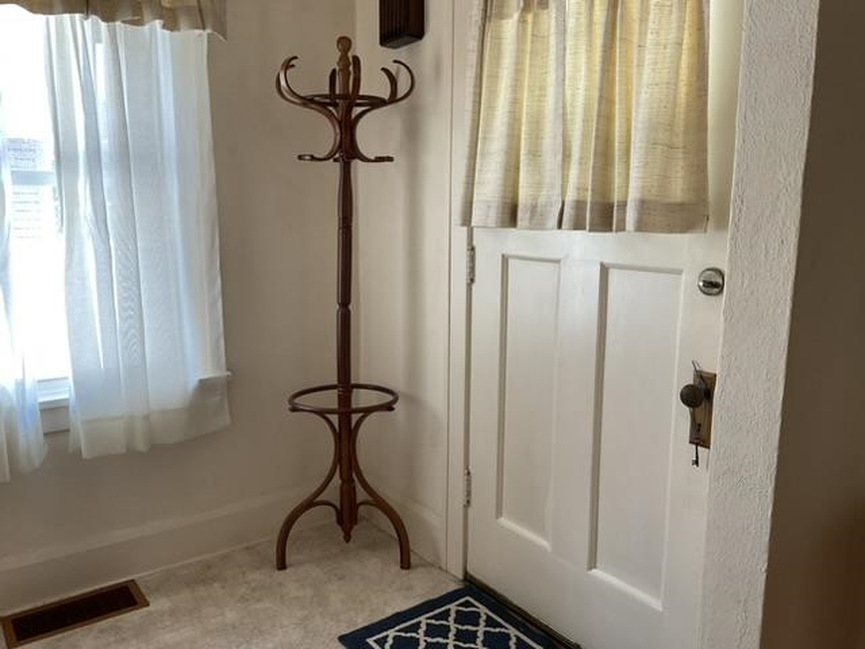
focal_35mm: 29
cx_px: 432
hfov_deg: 61.7
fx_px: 725
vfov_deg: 48.2
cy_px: 324
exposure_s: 1/60
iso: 80
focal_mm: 3
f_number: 1.8
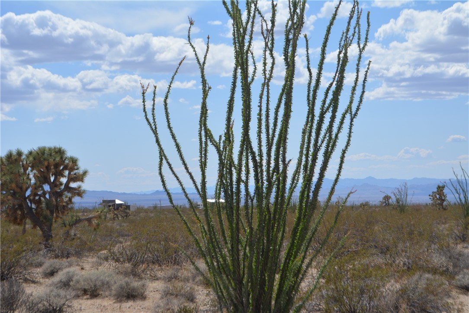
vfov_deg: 16.6
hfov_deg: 24.6
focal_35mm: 82
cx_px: 234
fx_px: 1075
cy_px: 156
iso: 400
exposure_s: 1/2000
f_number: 8
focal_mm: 55
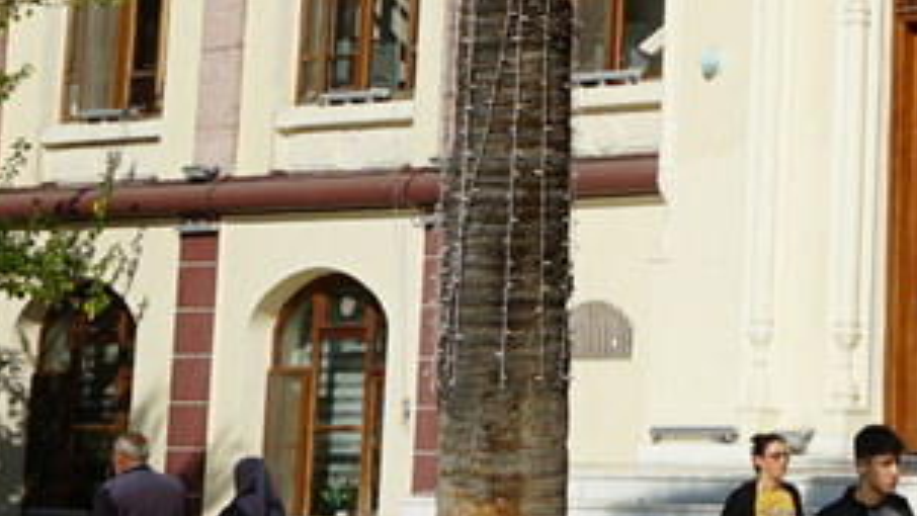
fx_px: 3648
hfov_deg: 13.2
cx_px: 1539
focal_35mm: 150
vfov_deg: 7.9
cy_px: -352
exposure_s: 1/500
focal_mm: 24
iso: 100
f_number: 8
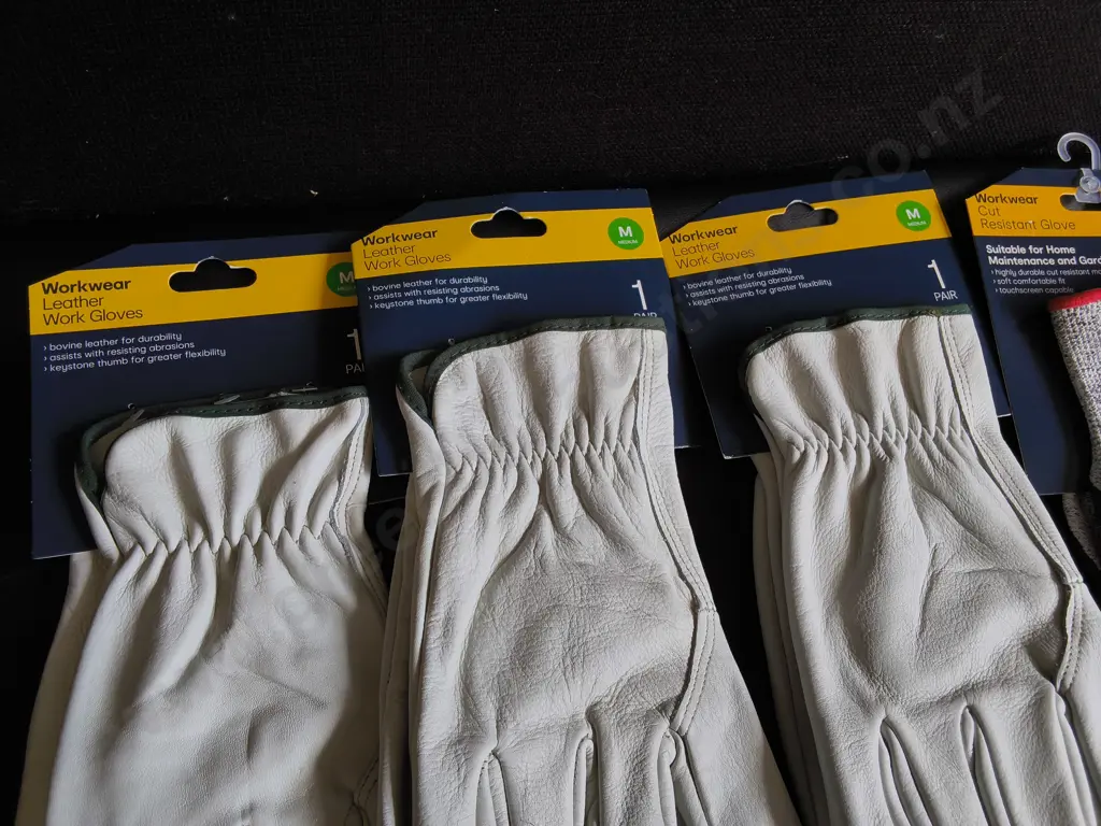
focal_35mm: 27
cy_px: 413
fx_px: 859
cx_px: 550
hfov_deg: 65.3
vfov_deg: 51.4
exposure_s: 1/197
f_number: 2
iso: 32
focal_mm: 2.87
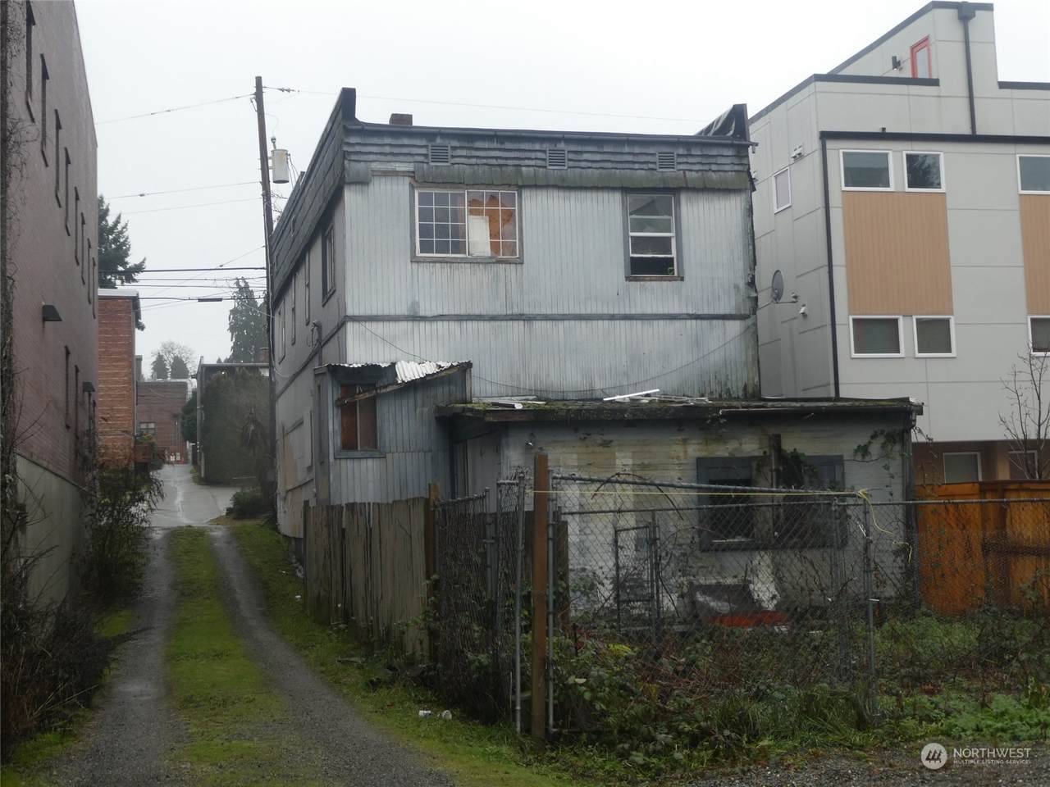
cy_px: 394
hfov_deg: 38.2
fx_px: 1517
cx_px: 525
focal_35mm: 50
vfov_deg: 29.1
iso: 100
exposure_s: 1/80
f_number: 4.1
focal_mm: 9
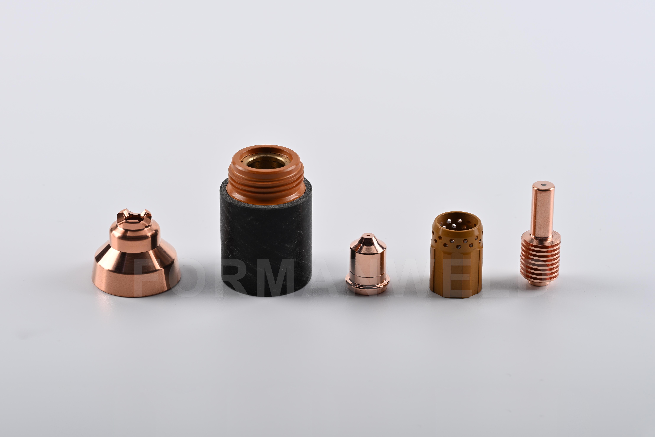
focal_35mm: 105
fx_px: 1910
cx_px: 328
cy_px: 218
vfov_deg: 13.0
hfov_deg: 19.5
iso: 100
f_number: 14
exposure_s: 1/160
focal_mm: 105
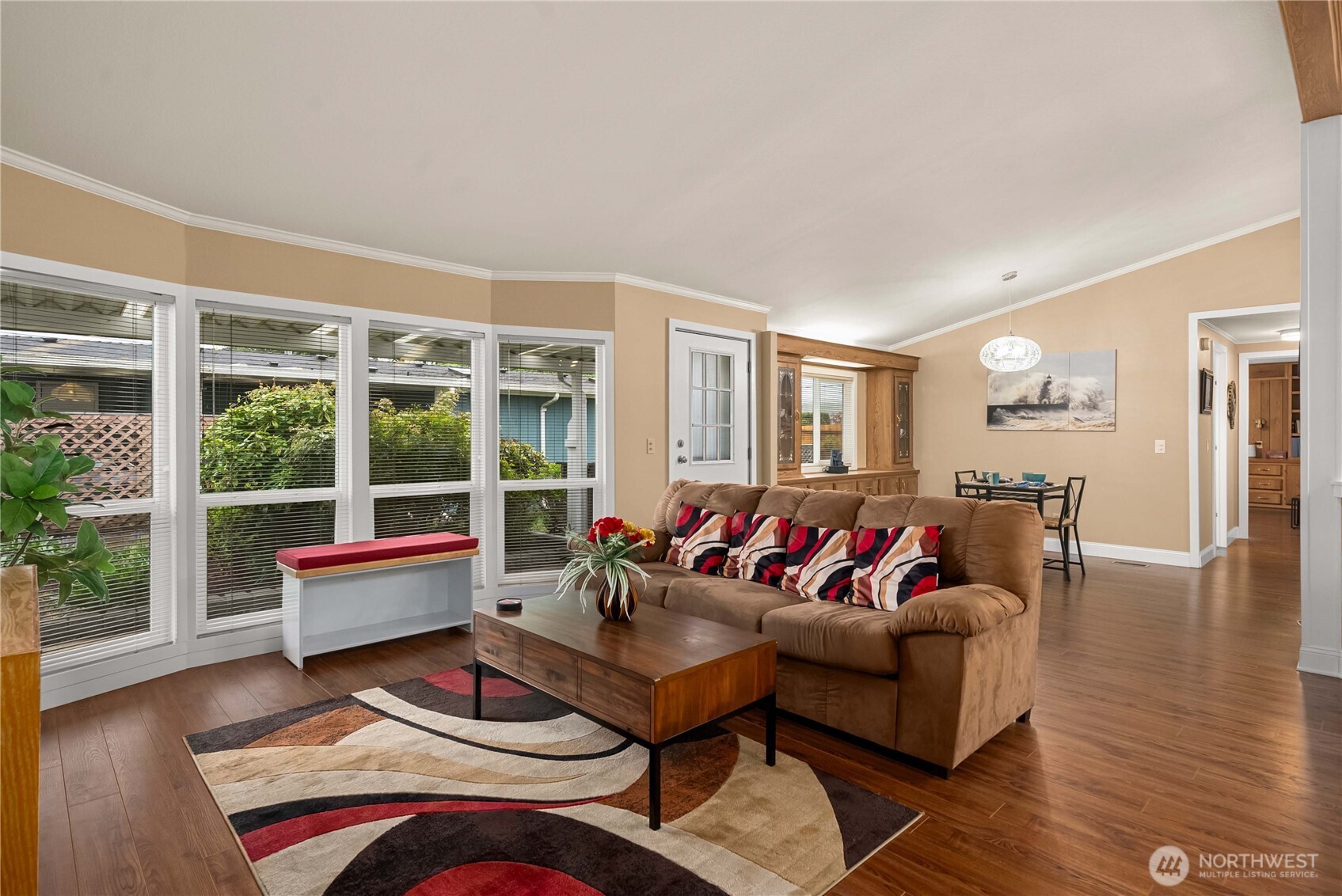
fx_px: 634
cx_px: 671
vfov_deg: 70.5
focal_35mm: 17
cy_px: 448
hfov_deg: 93.2
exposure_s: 1/6
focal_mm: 17
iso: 1000
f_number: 7.1
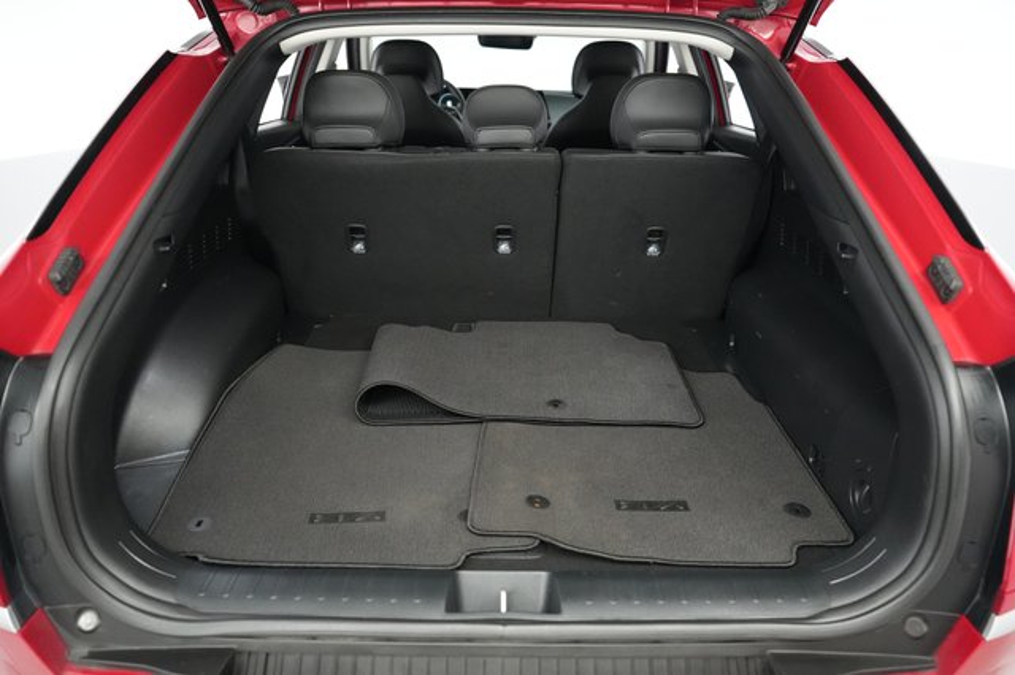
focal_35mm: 25
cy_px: 338
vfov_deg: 51.2
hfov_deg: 71.5
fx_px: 704
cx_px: 508
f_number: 2.8
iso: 8000
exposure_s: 1/160
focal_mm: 25
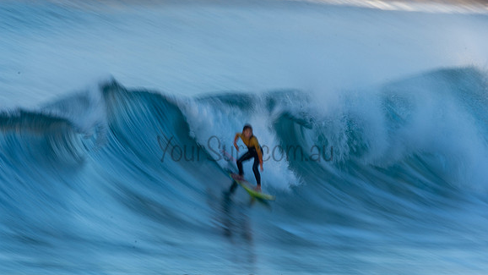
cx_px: 244
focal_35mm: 789
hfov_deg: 2.7
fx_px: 10209
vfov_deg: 1.5
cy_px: 142
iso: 100
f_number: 22
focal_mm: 500
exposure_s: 1/20
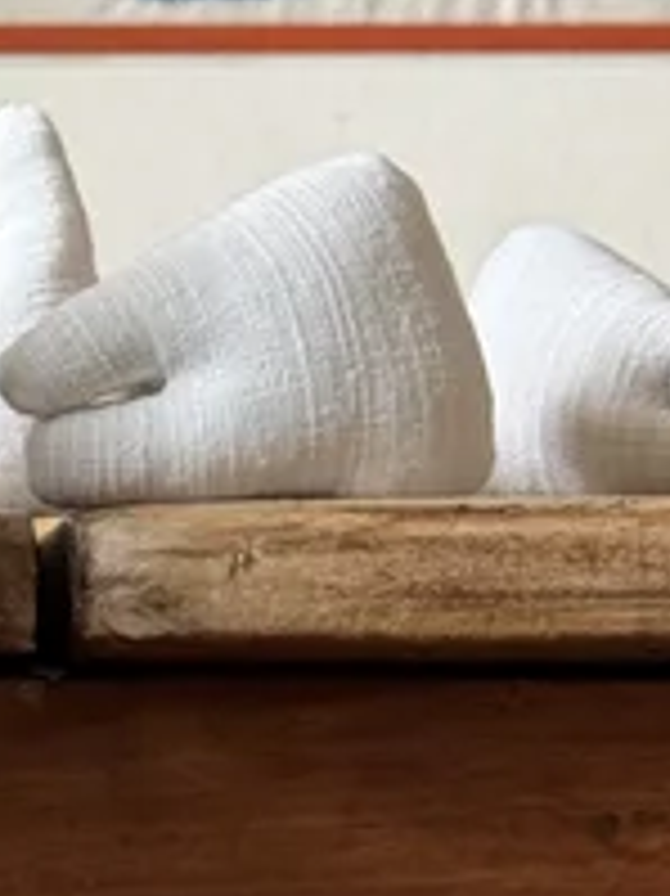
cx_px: -648
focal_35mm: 212
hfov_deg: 6.8
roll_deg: -0.5
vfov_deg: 9.3
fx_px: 5477
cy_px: 423
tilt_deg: +2.2
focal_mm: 6.76
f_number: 1.78
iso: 100
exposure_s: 1/67
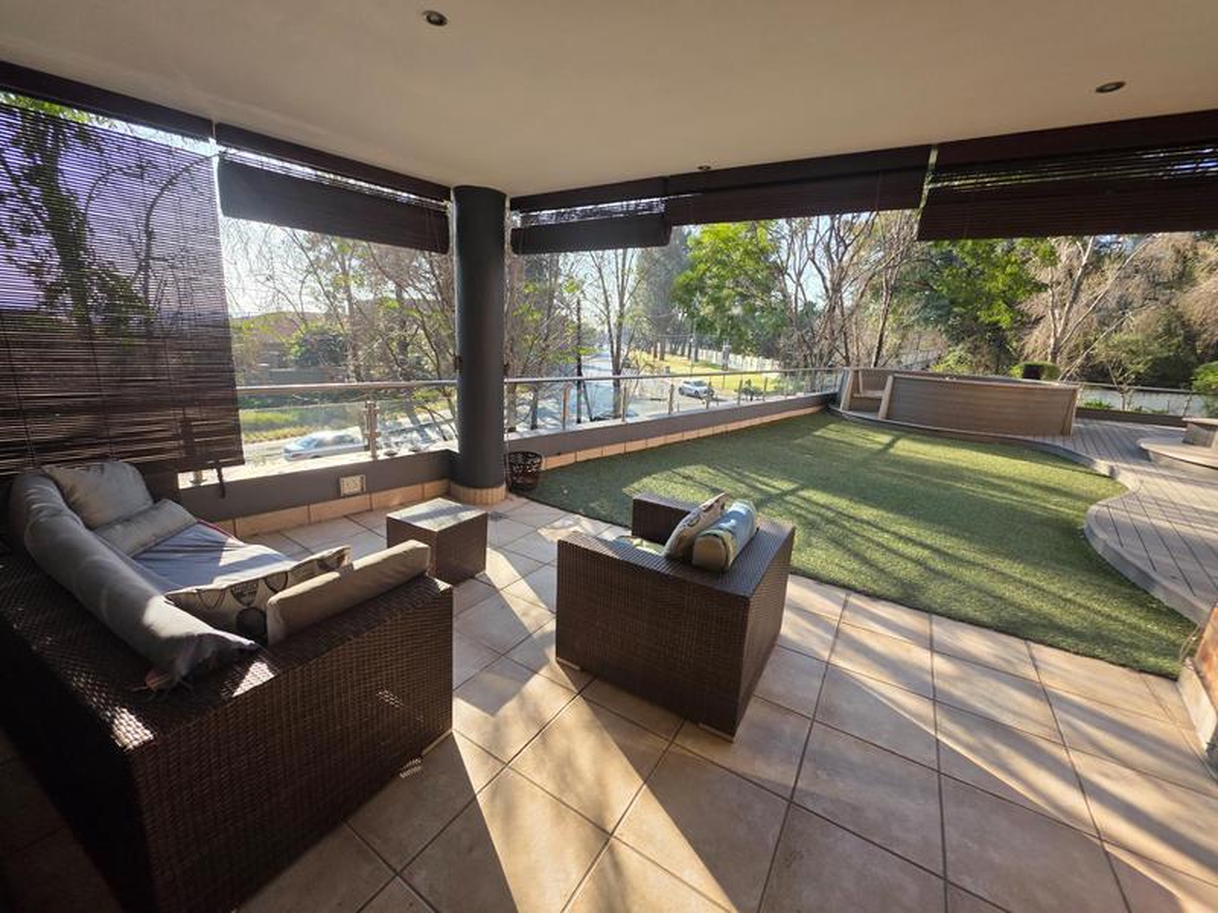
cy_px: 456
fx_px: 457
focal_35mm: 13
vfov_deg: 89.9
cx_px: 609
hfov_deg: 106.2
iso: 40
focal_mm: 2.2
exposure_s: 1/401
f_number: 1.9
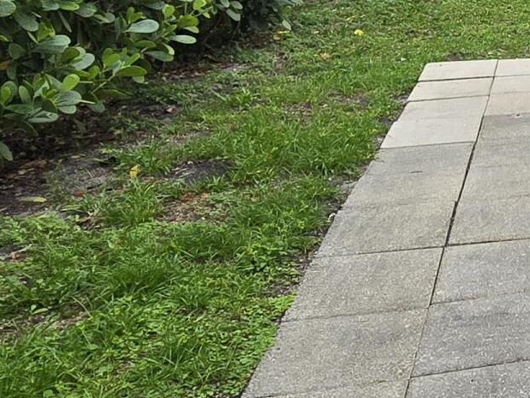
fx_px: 964
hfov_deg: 23.7
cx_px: 817
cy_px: -24
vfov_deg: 22.2
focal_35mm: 63
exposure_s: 1/313
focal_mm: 2.2
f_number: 2.2
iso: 50
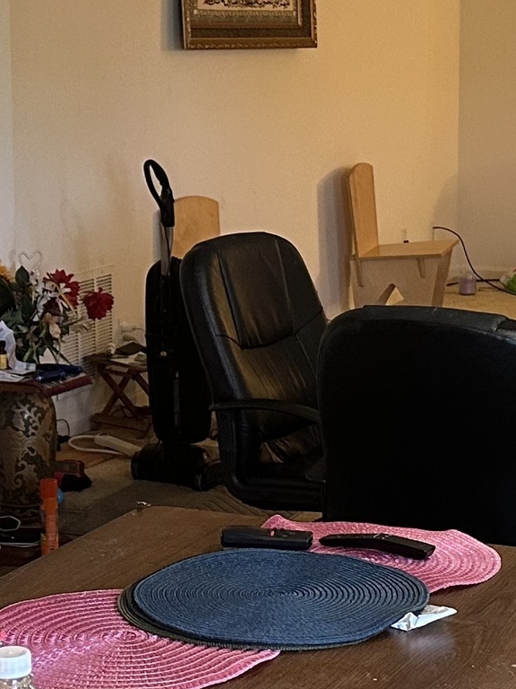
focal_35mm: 96
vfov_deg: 20.4
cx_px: 319
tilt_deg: -8.1
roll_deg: +0.1
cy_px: 282
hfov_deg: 15.4
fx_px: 1908
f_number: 1.78
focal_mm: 6.86
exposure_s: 1/60
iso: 320
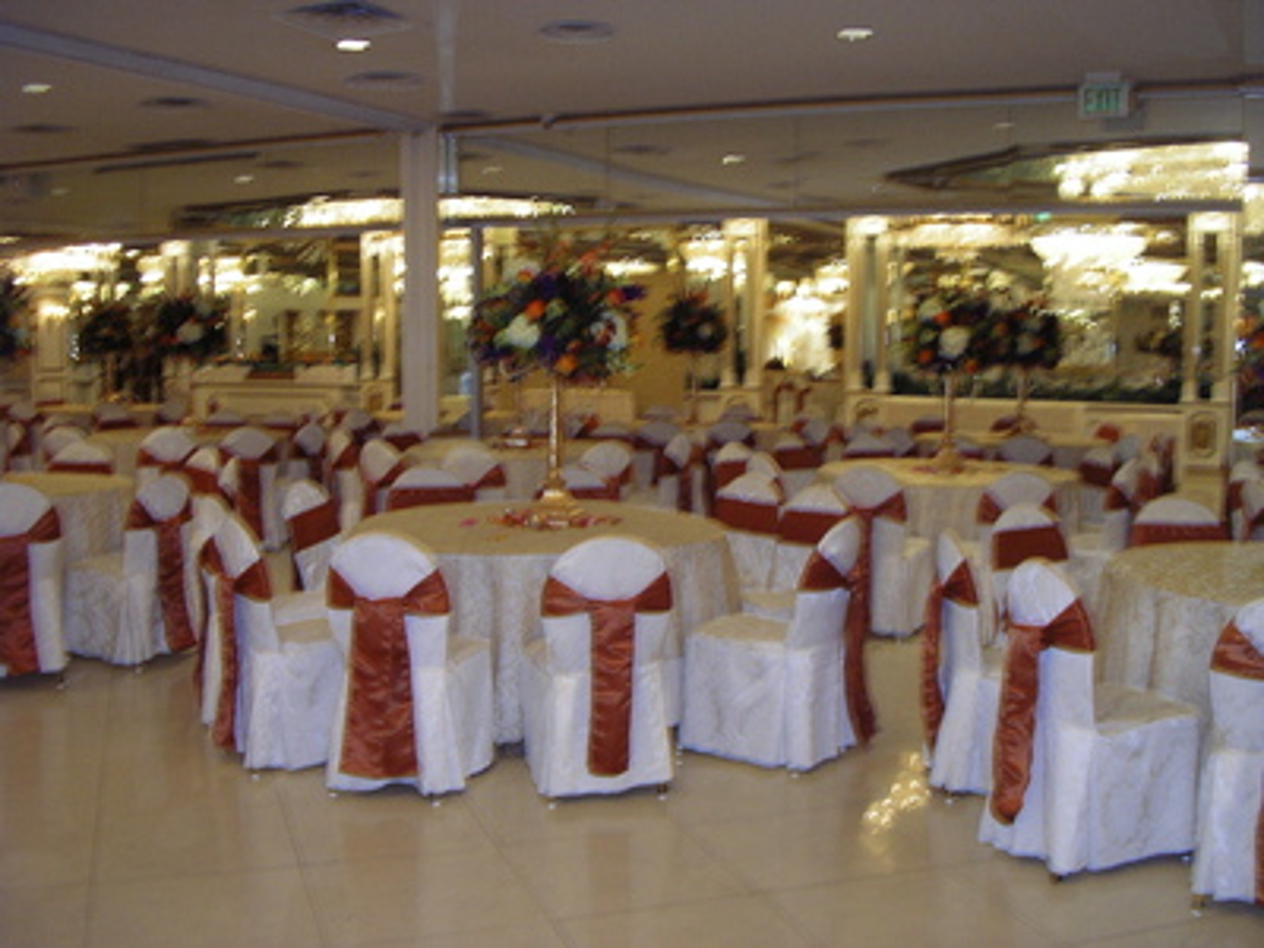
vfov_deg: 37.7
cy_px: 474
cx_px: 632
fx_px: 1388
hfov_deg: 49.0
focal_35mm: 38
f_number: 2.9
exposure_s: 1/13
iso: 160
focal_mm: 5.8
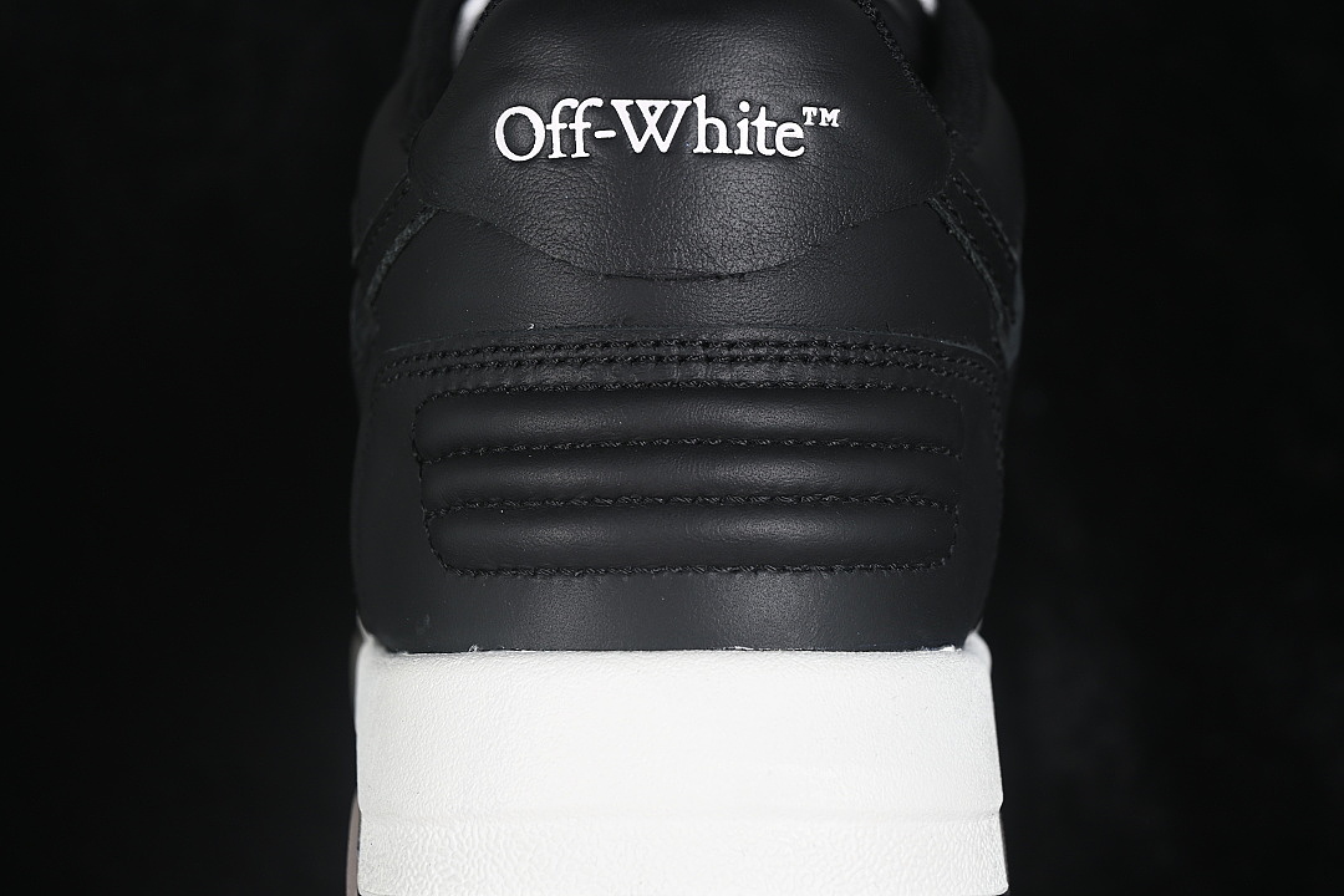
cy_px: 448
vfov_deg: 18.2
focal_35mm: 75
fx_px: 2800
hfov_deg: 27.0
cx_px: 672
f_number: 6.3
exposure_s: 1/60
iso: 160
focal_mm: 50
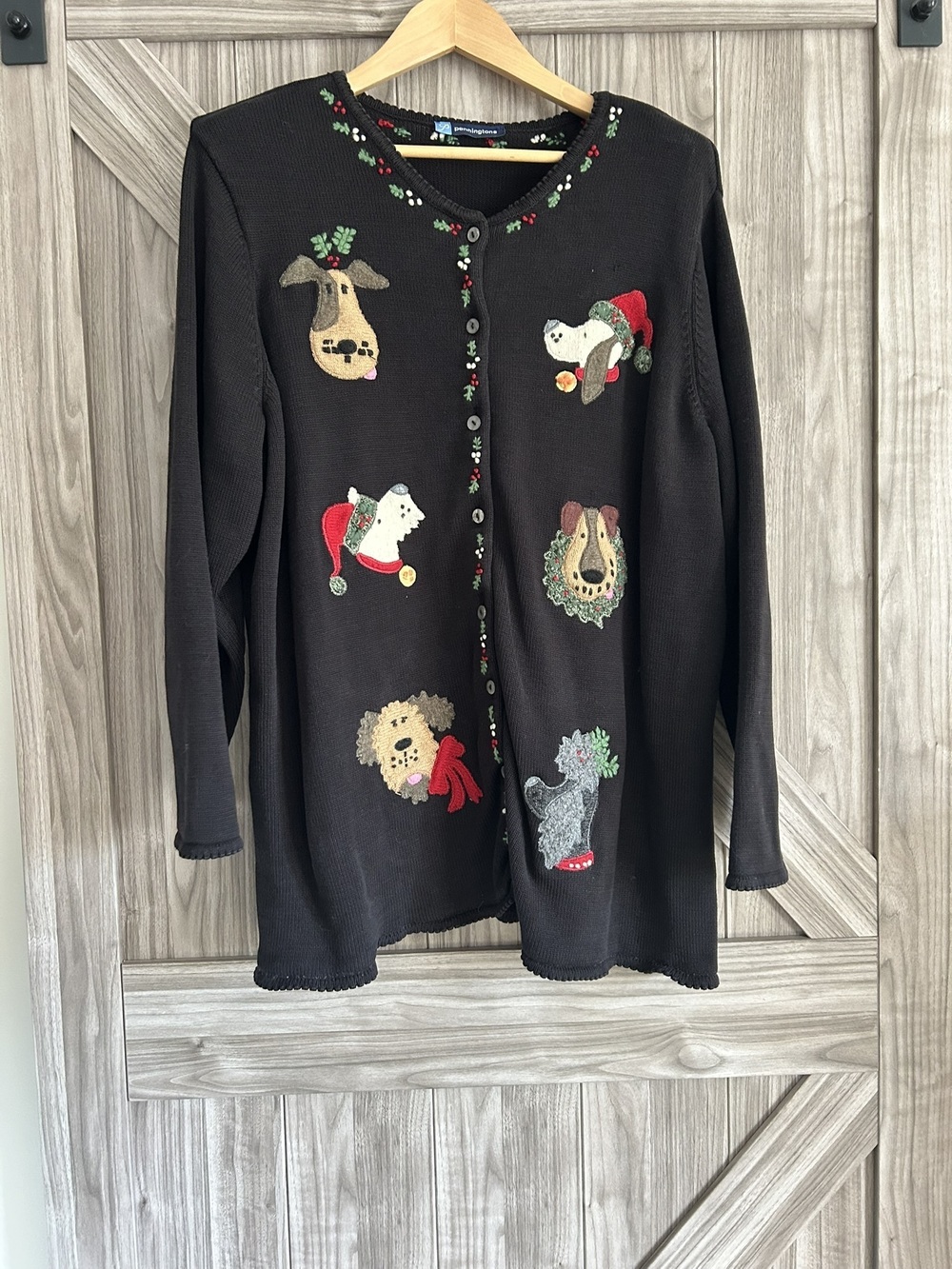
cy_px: 634
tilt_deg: -5.2
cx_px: 476
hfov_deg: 53.1
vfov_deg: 67.3
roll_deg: +1.9
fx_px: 953
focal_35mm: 26
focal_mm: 5.7
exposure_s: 1/60
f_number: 1.5
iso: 320
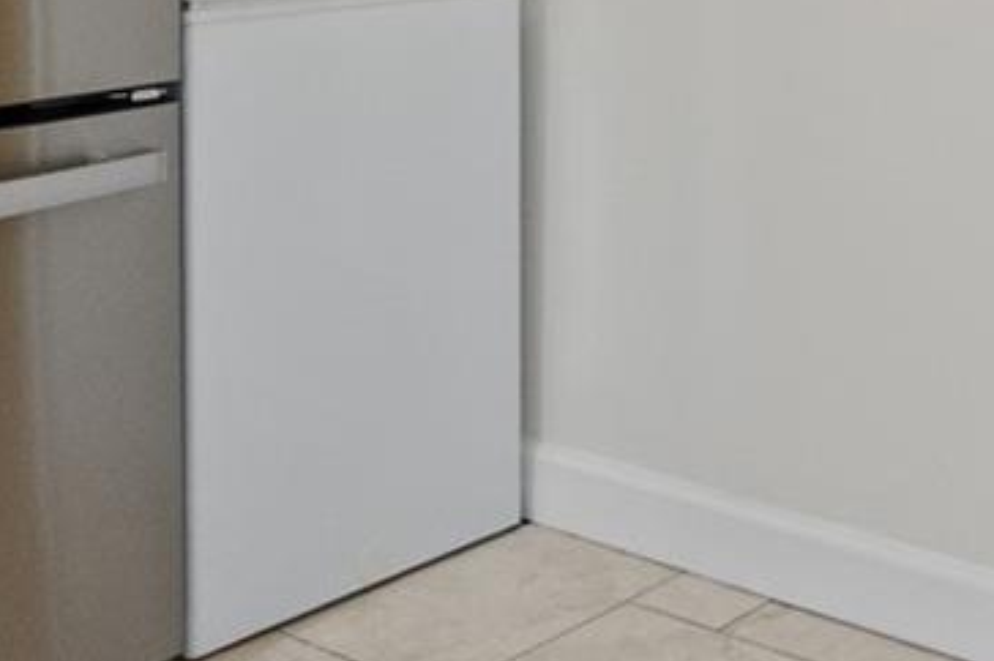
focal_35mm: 66
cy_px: -178
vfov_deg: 19.2
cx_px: 975
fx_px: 1821
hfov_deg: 28.8
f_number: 6.3
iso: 2000
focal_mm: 10
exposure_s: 1/30
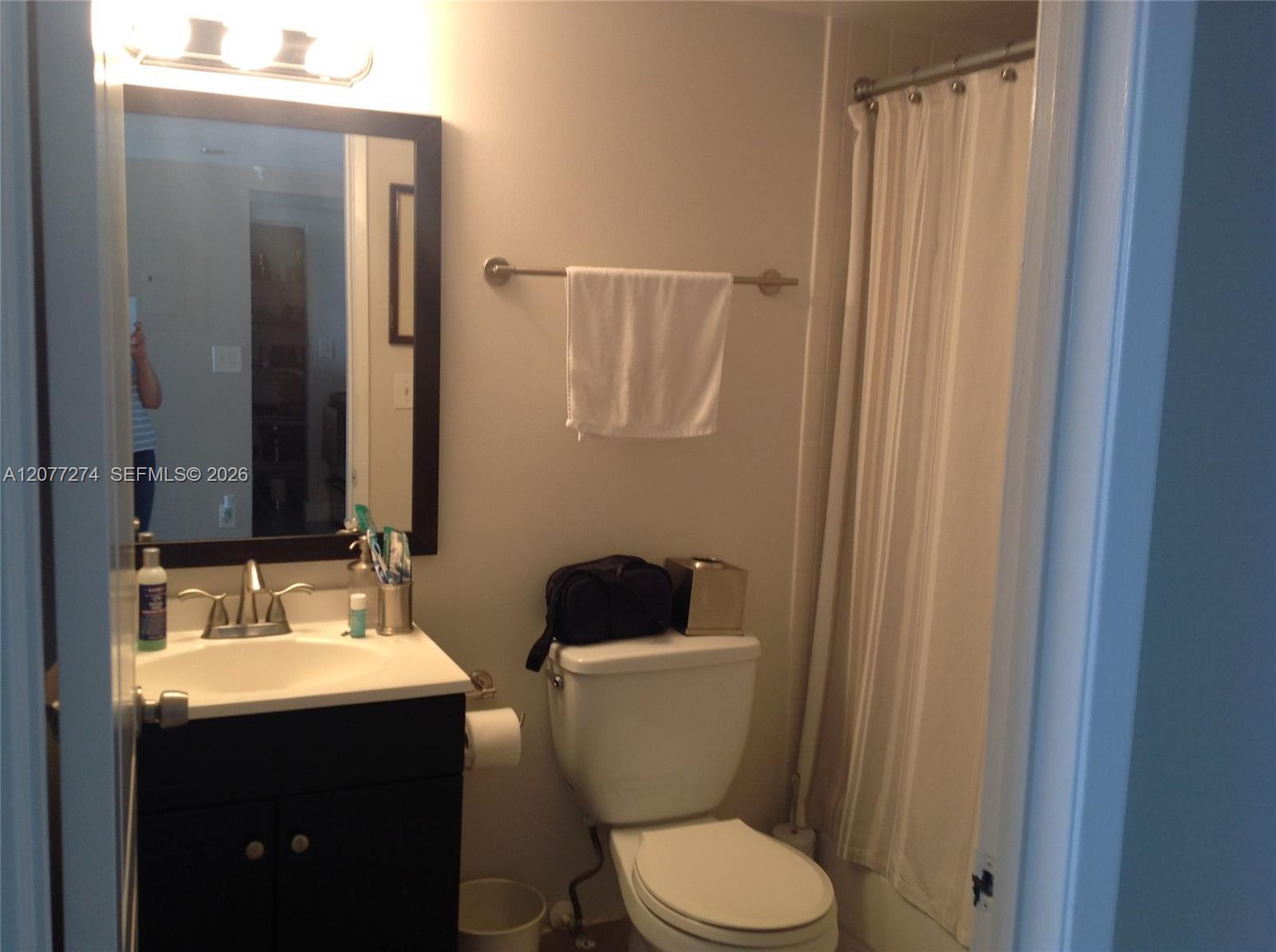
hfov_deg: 52.7
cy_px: 476
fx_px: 1288
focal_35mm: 35
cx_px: 638
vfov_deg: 40.6
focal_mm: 4.28
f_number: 2.4
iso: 64
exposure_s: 1/15
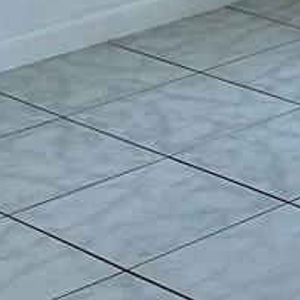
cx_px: 551
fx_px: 1706
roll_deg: +0.1
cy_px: -278
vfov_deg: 9.5
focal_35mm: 174
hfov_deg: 9.5
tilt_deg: -7.3
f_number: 1.78
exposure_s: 1/411
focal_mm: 6.86
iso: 80
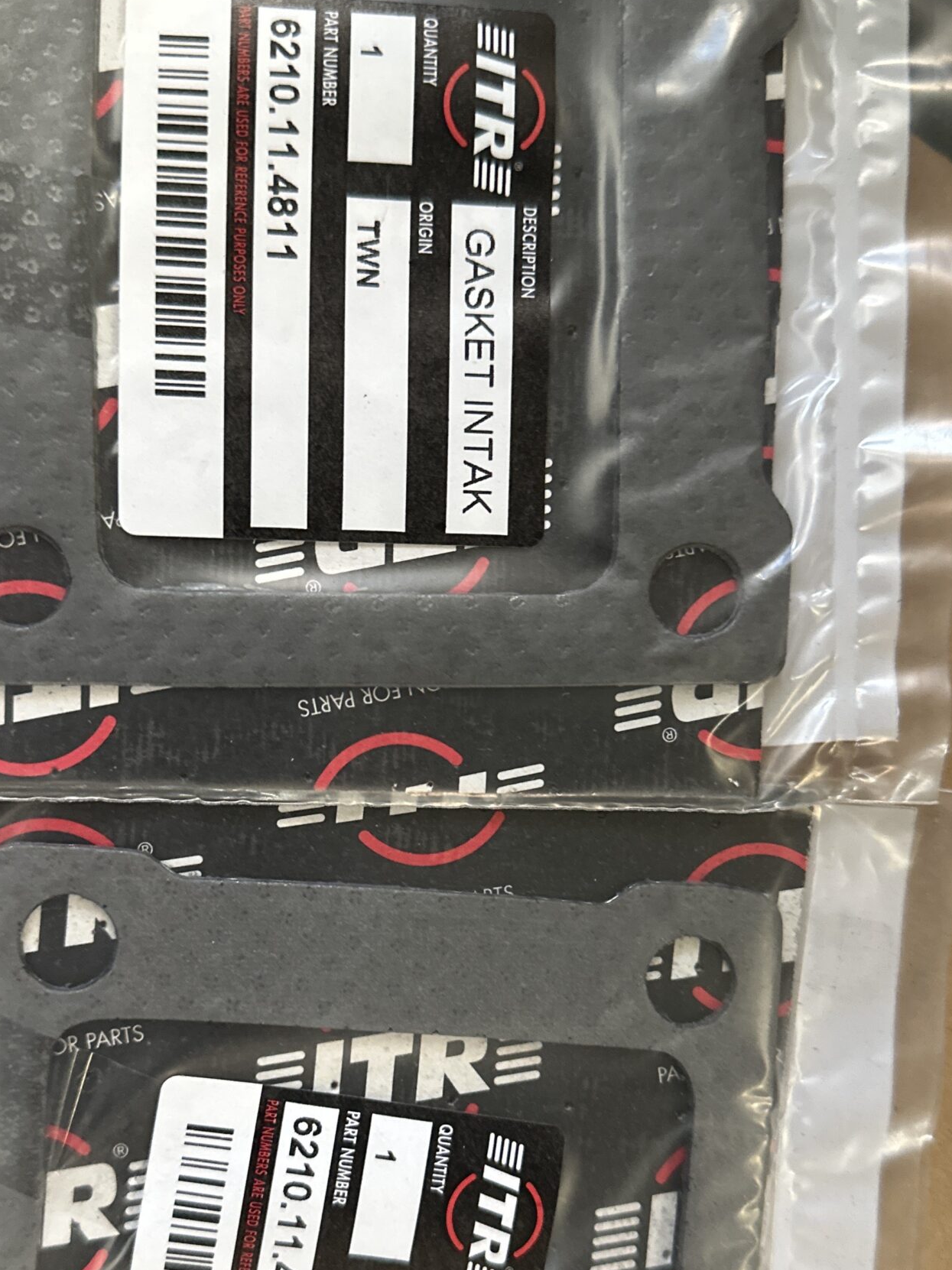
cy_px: 773
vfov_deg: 49.8
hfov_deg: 38.6
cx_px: 436
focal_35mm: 37
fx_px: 1357
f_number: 1.78
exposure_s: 1/60
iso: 640
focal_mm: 6.86
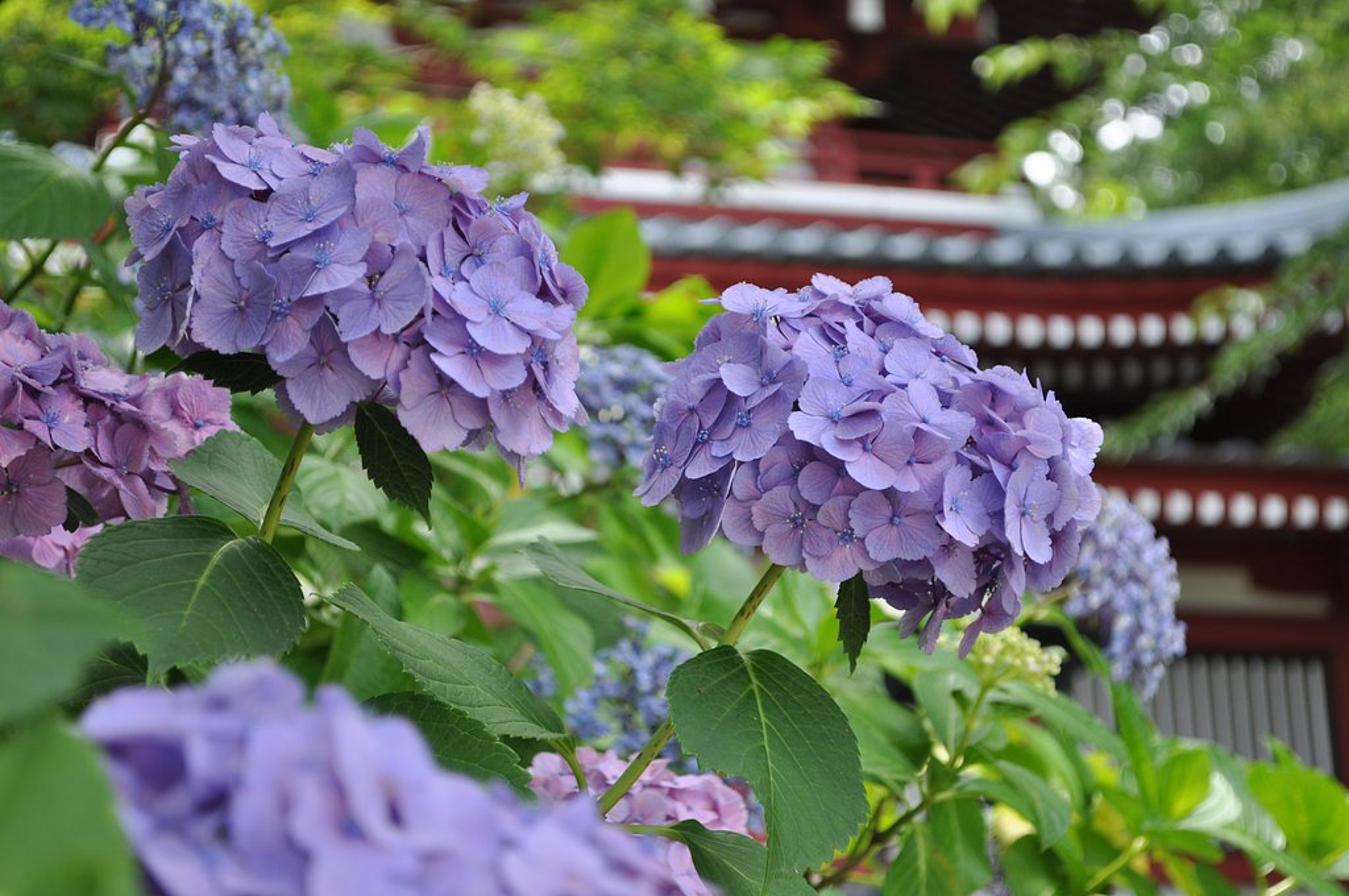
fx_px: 3088
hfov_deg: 24.6
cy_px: 448
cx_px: 674
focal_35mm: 82
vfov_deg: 16.5
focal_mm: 55
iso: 200
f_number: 5.6
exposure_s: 1/100
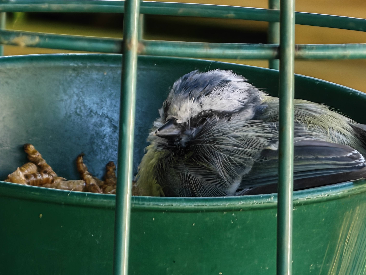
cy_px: 132
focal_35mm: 655
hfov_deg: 3.0
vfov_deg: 2.3
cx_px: 250
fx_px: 6926
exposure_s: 1/100
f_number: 2.6
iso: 800
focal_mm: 22.48
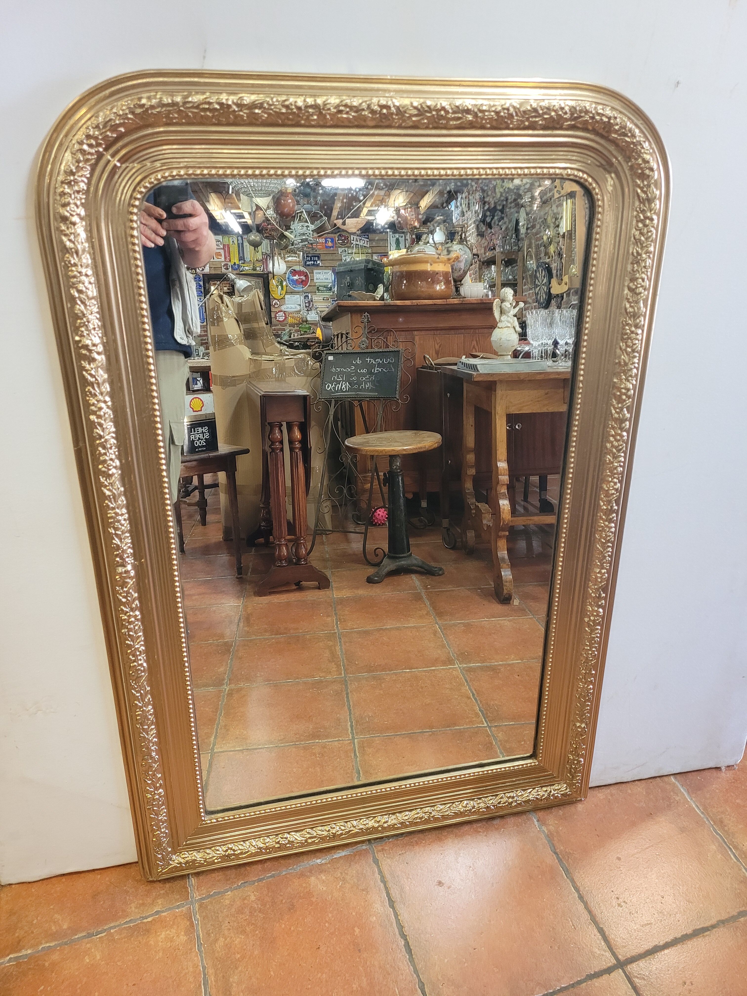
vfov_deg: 67.3
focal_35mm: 26
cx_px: 374
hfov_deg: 53.1
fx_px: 748
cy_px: 498
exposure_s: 1/50
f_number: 1.8
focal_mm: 5.4
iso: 320
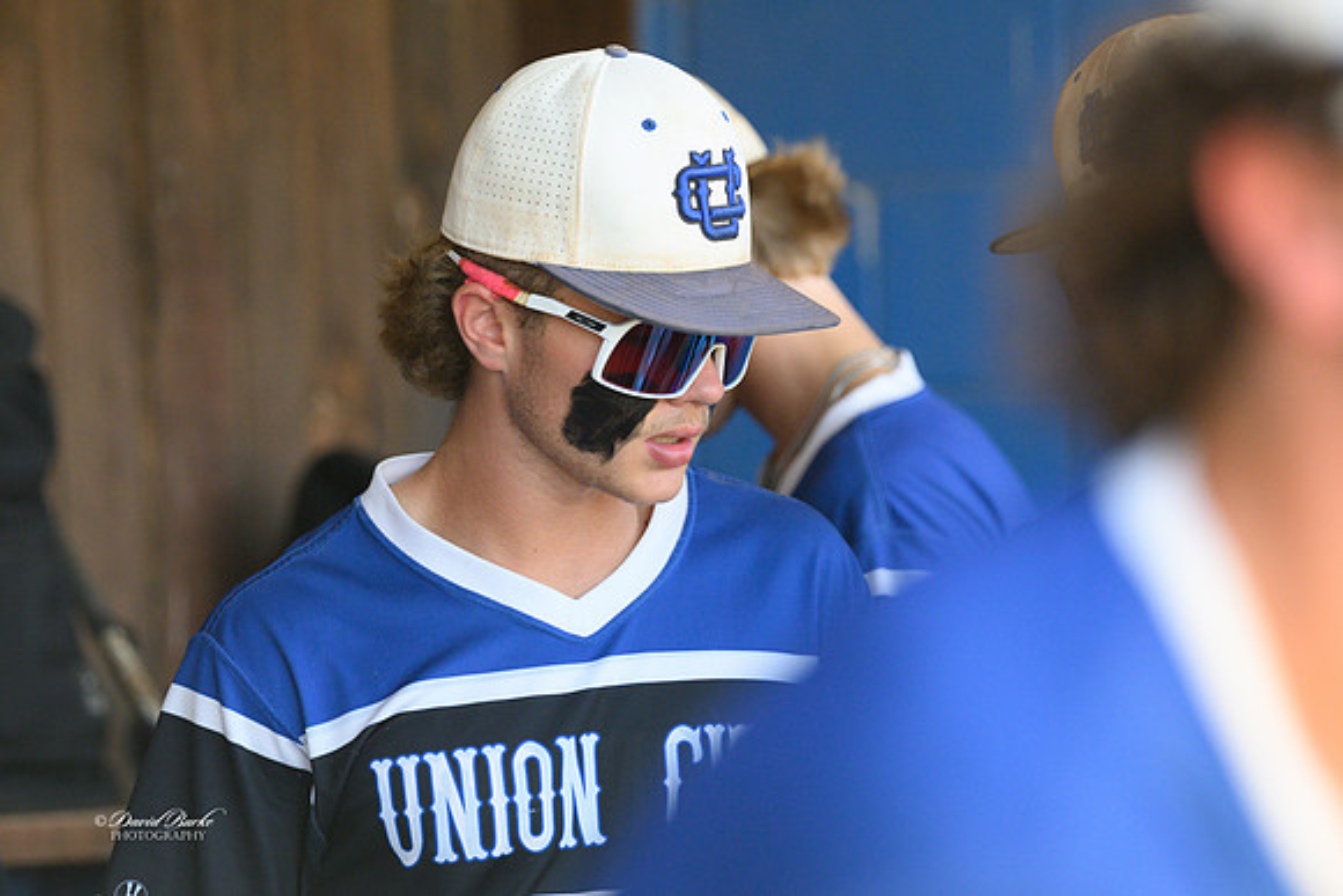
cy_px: 407
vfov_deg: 6.5
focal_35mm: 212
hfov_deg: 9.7
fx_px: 7894
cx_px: 565
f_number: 4
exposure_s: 1/2000
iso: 4500
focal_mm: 175
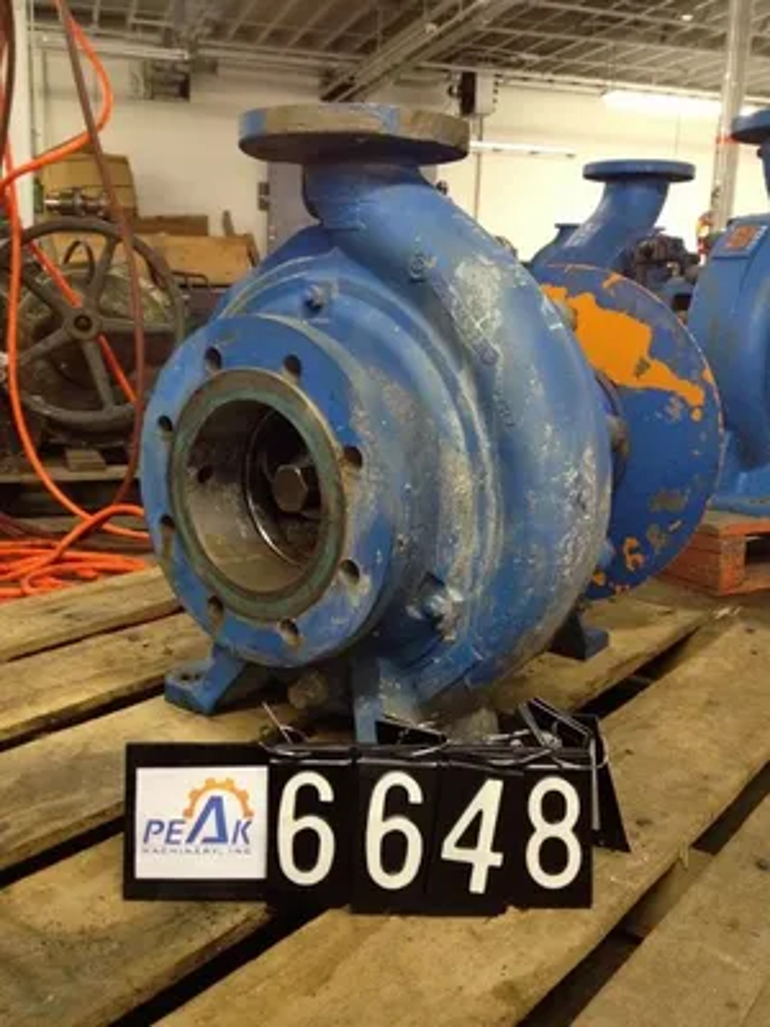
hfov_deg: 40.7
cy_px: 514
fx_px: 1038
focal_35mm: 35
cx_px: 385
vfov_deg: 52.6
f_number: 2.4
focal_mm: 4.28
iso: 250
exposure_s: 1/20
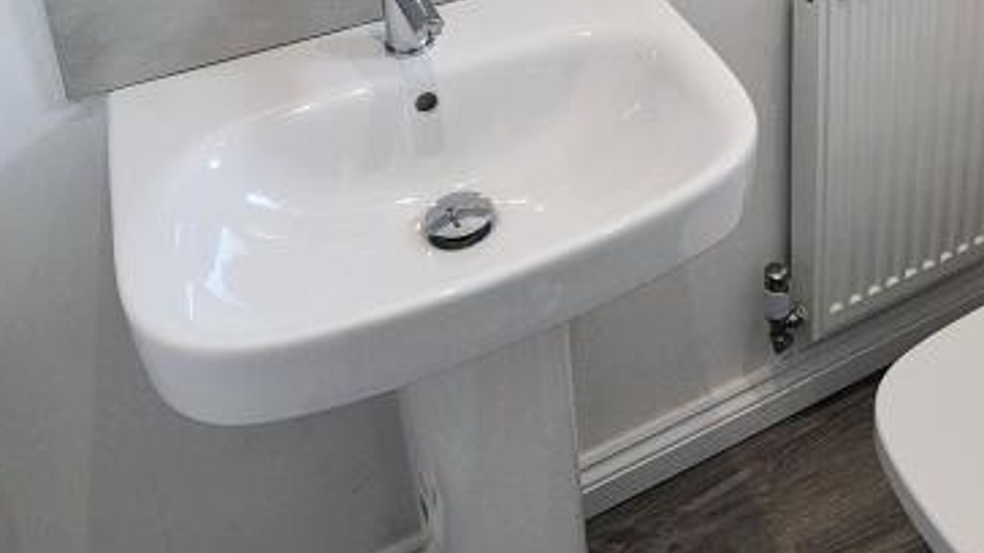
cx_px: 808
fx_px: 1043
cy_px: -222
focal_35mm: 40
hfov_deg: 47.3
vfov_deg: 24.6
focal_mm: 2.2
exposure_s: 1/145
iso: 50
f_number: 2.2
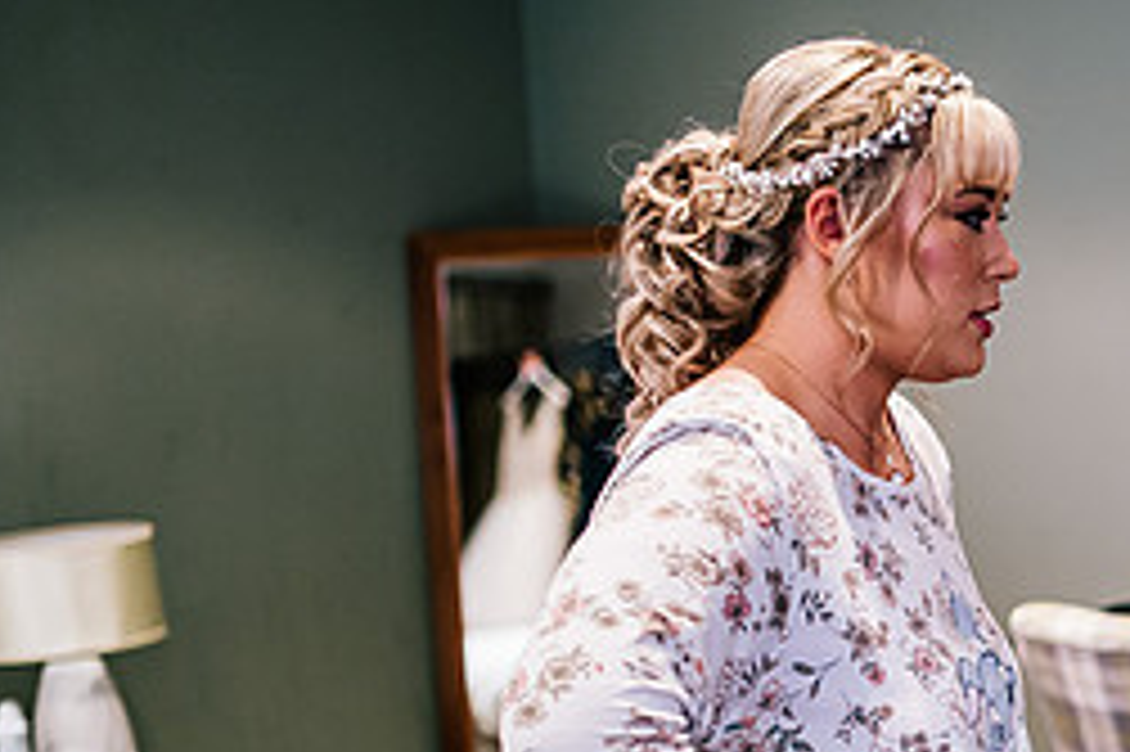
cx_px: 1252
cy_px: 759
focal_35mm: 81
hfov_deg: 23.5
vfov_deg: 16.5
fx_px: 2541
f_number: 1.6
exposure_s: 1/250
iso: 1250
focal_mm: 35
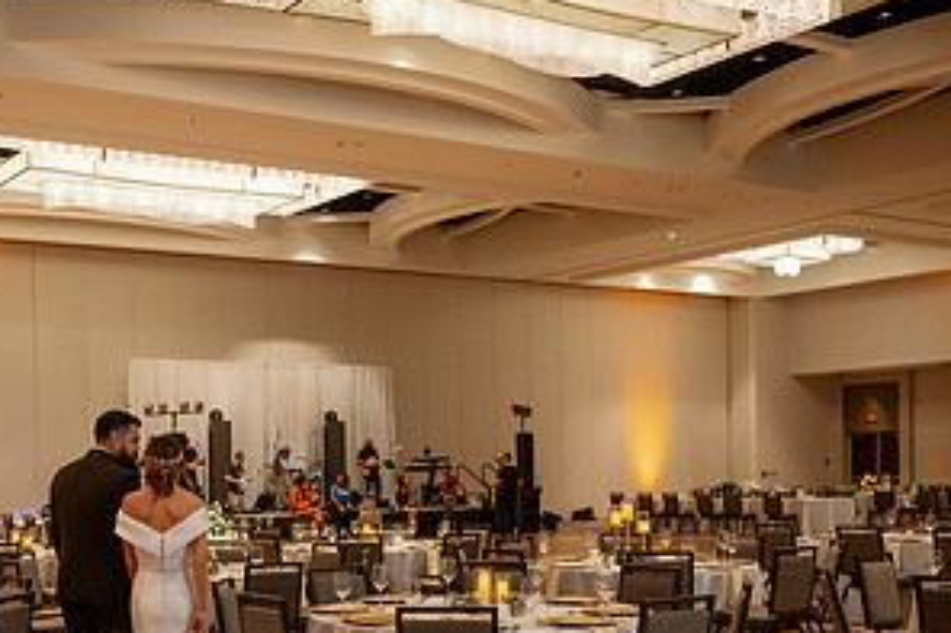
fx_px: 1241
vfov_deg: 28.0
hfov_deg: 40.8
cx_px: 241
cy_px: 504
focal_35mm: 47
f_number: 2.8
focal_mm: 24
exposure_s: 1/125
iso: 3200
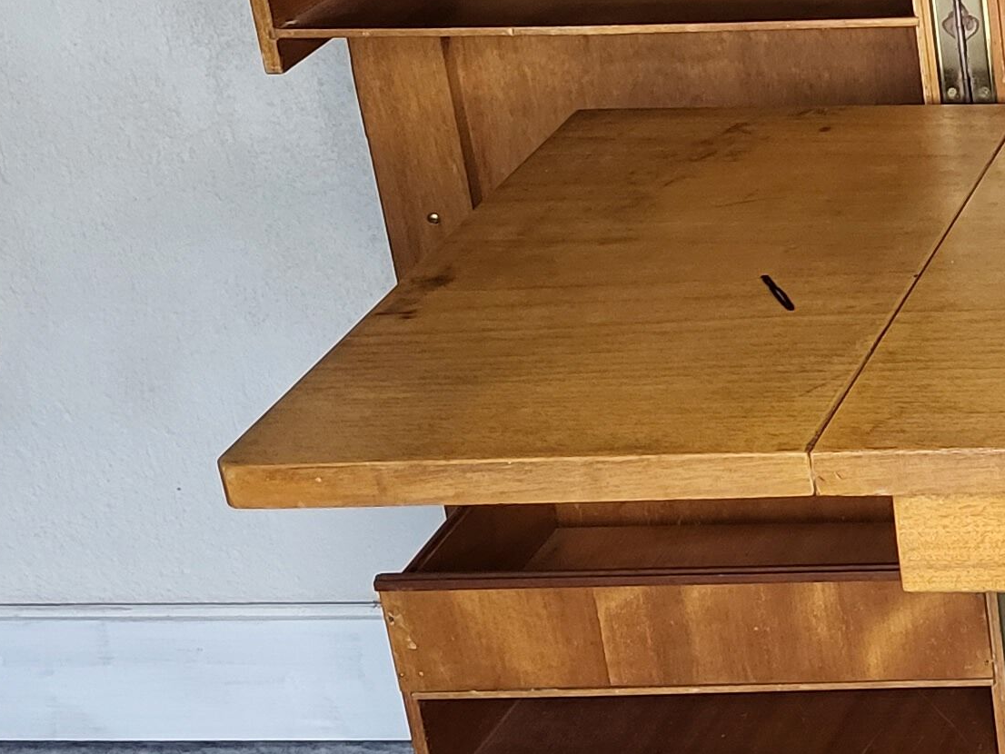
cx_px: 1761
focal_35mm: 94
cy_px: 192
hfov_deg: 17.3
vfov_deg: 15.7
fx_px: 2730
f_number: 1.8
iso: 250
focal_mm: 5.4
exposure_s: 1/45
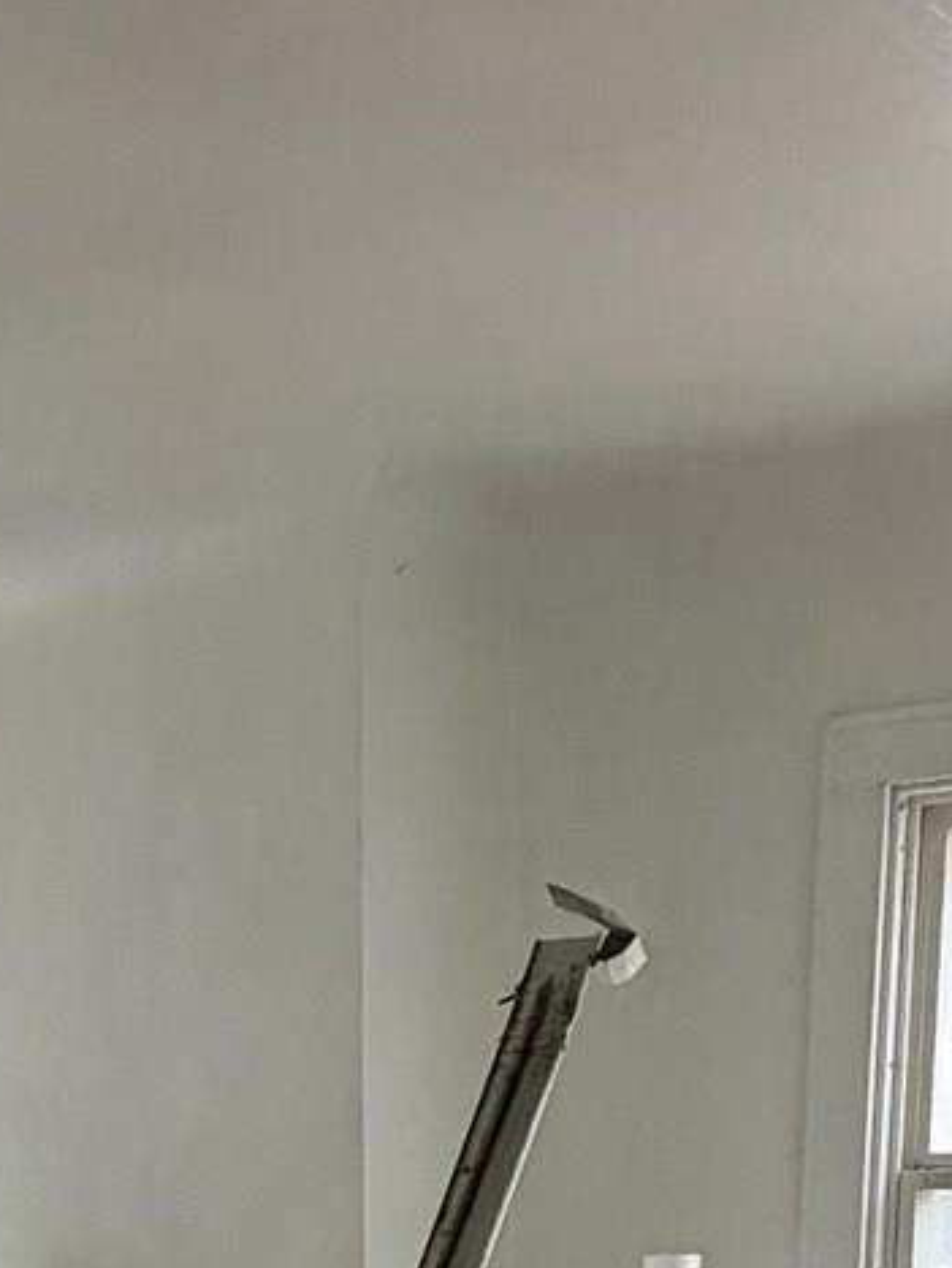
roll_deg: +0.3
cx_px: 220
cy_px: 1925
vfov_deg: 22.7
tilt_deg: -15.3
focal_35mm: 69
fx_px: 2527
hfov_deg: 21.1
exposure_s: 1/121
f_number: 2.2
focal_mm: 2.22
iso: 250
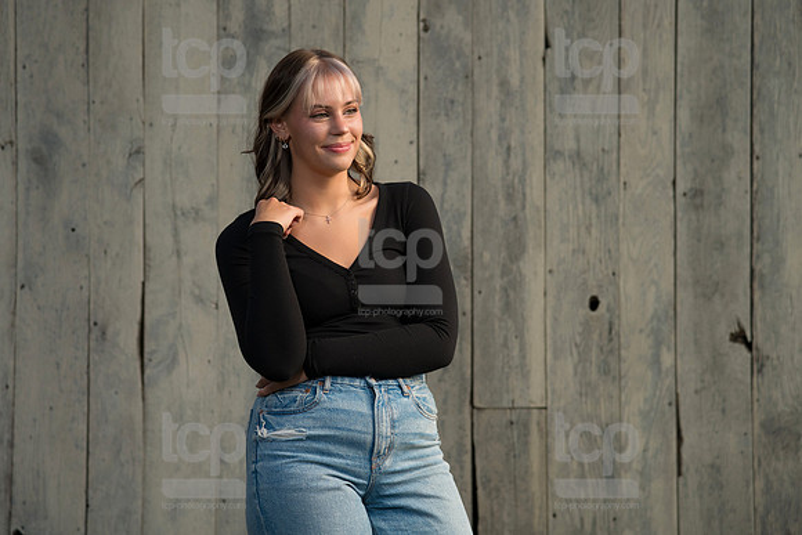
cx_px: 381
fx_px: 3154
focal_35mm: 142
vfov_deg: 9.7
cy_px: 231
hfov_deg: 14.5
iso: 250
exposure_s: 1/250
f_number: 4.5
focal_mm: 120
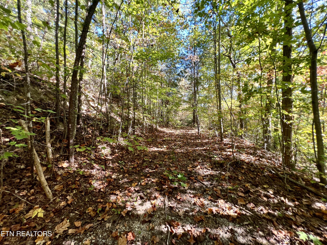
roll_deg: +1.2
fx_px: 123
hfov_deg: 106.2
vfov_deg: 89.9
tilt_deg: -3.9
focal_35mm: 13
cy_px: 122
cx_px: 164
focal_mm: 1.57
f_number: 1.8
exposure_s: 1/99
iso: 50
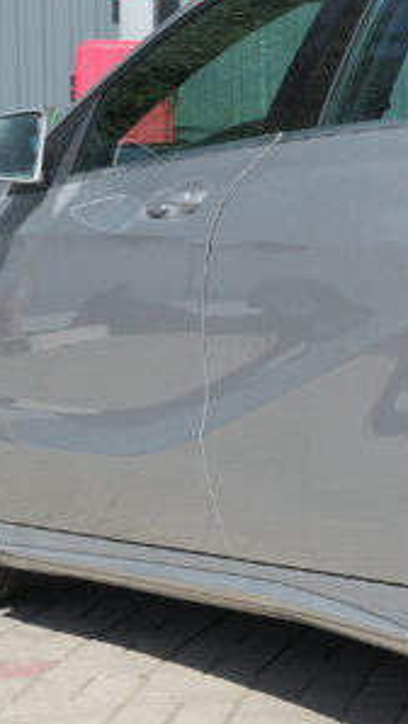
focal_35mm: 151
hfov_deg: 7.8
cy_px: 332
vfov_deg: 14.2
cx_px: 767
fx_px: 2899
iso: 160
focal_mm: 28
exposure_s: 1/250
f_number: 9
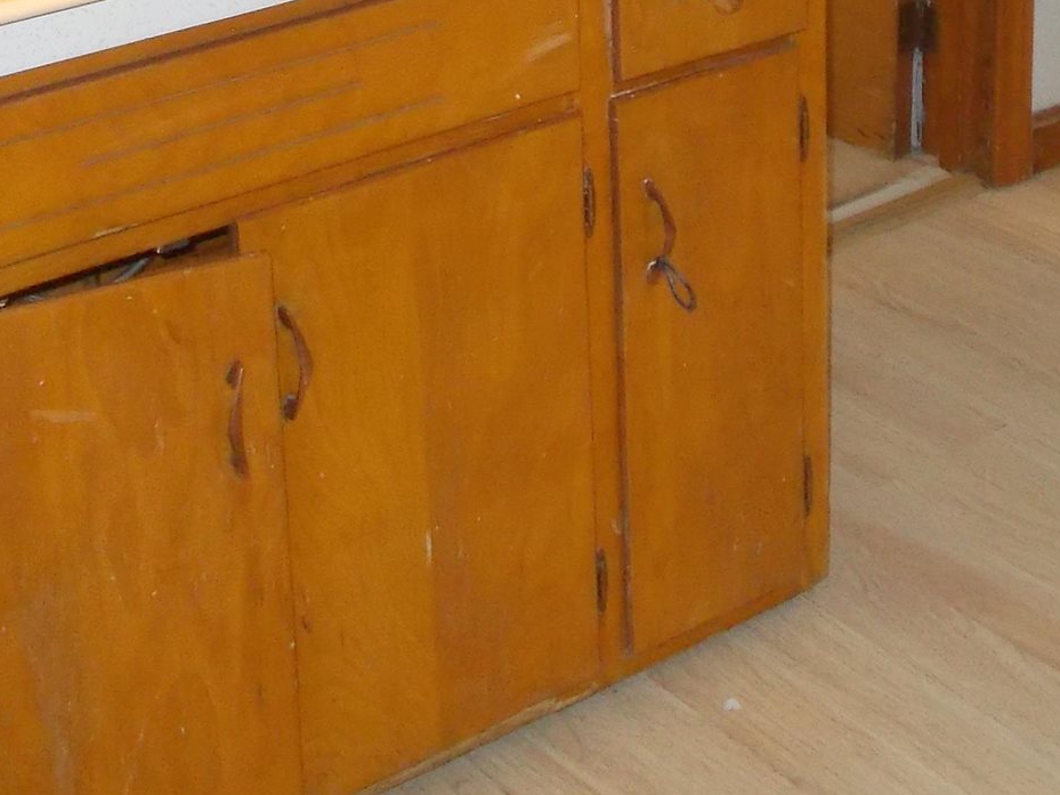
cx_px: 783
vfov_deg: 16.2
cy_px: -257
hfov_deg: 22.6
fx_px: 2634
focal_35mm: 86
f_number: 3.2
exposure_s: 1/25
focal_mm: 4.6
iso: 250
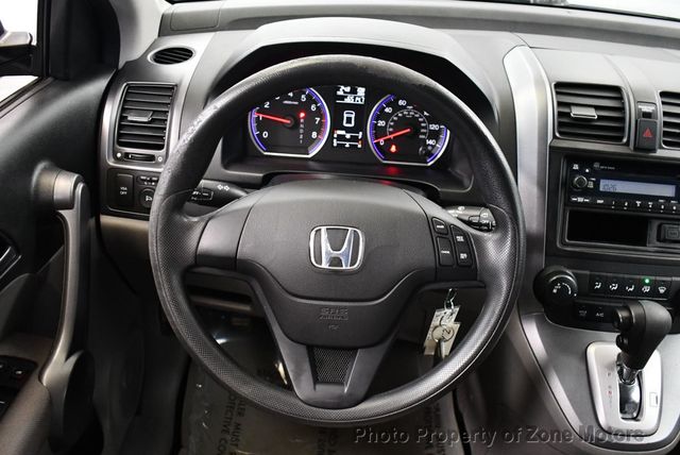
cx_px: 340
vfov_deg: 36.9
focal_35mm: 36
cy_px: 228
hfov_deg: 53.1
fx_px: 681
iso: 3200
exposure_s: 1/60
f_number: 3.5
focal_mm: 18
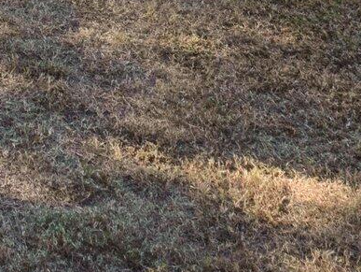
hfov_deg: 21.8
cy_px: -332
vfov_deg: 14.8
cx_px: -185
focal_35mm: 74
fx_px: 772
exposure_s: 1/100
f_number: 10
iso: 200
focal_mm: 7
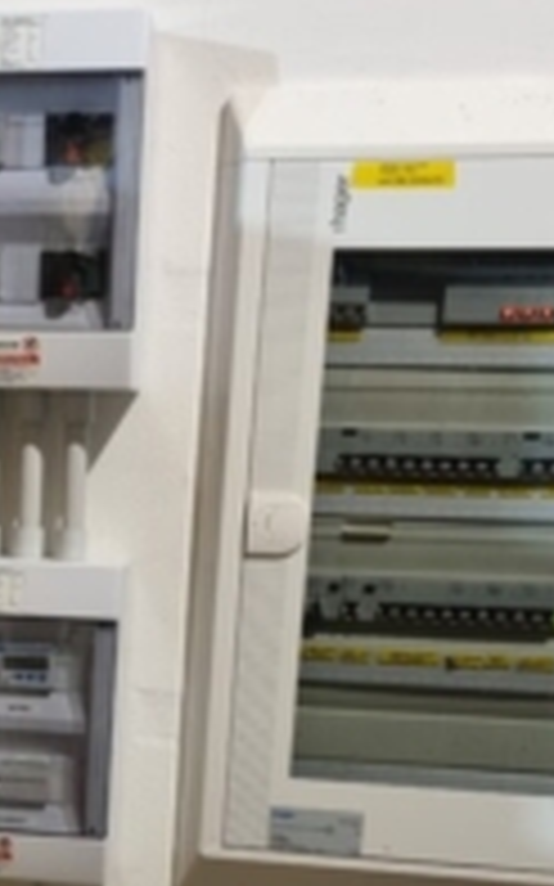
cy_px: 819
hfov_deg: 18.7
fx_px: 1620
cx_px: -41
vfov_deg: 29.2
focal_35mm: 67
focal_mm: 5.4
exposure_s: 1/50
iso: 200
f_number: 1.8
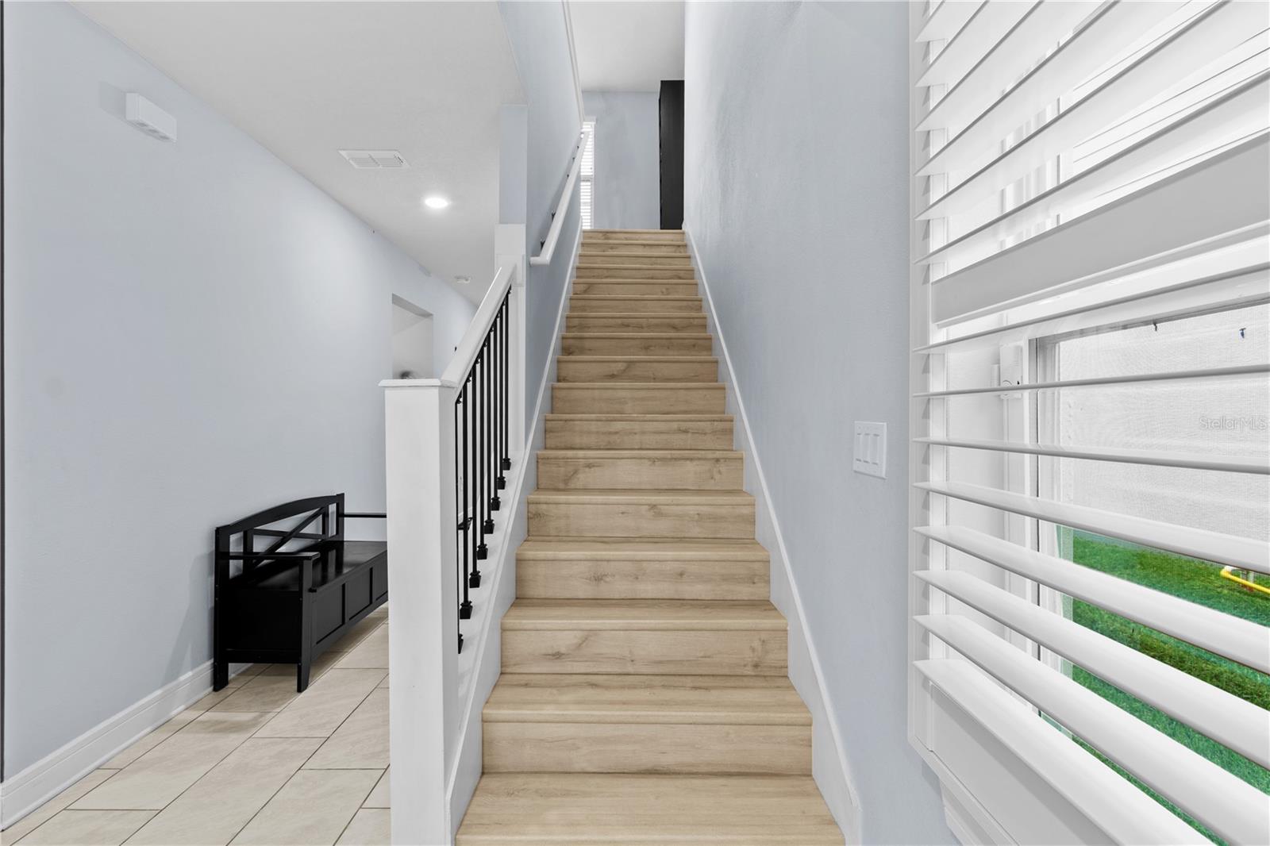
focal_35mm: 15
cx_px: 635
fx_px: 529
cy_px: 423
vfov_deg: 77.3
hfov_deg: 100.4
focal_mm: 10
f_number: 7.1
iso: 100
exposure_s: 3
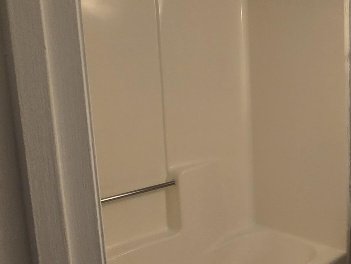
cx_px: 412
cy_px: 119
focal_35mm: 37
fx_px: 375
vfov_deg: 38.6
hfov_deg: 38.4
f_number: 2.2
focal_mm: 2.2
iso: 125
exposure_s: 1/60
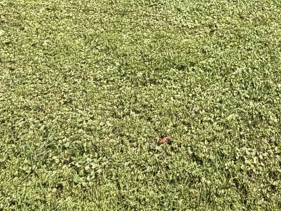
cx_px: 288
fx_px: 365
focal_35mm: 45
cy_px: -123
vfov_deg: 23.8
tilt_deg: +1.3
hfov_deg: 37.1
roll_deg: +1.0
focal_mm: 2.22
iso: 40
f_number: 2.2
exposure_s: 1/770
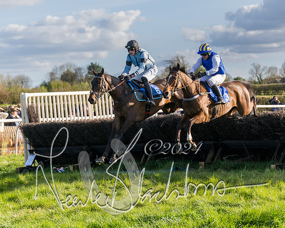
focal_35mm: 142
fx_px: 1198
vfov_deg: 10.9
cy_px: 101
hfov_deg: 13.5
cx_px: 200
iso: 400
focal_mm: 76
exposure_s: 1/1600
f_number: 4
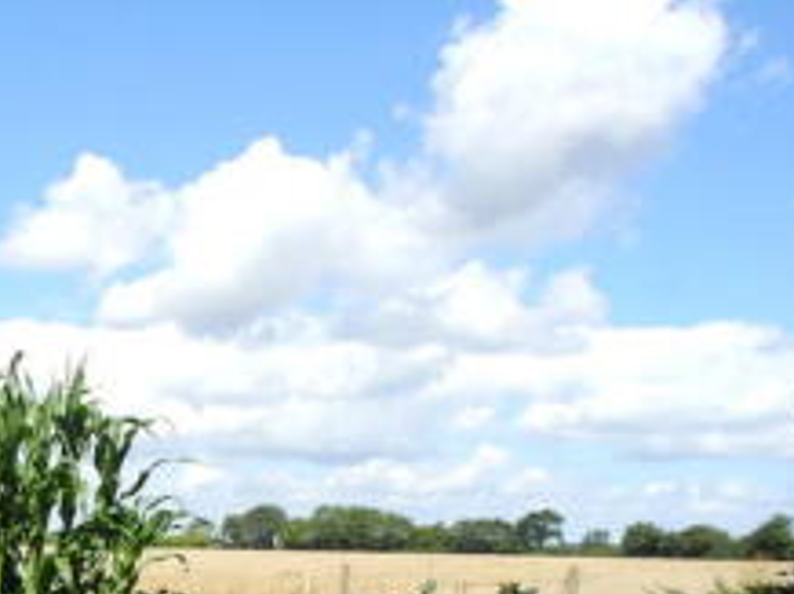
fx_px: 1718
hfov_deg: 23.0
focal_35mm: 75
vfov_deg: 18.9
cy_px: 647
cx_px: -249
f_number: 6.3
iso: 100
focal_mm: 6
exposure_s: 1/200
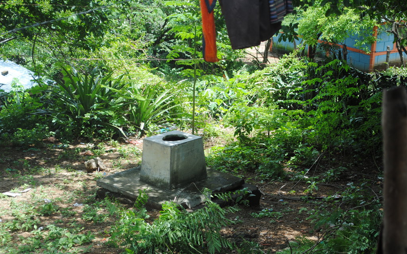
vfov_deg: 15.4
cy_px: 135
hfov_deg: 24.5
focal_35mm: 85
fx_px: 937
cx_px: 204
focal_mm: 55
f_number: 5.6
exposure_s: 1/125
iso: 140
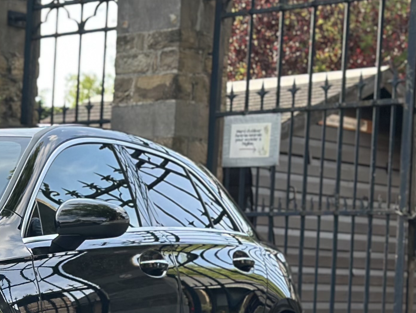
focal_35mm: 138
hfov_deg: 13.6
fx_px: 1659
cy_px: 253
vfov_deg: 10.7
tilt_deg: +1.6
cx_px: -160
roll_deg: -3.1
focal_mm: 6.86
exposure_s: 1/1019
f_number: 1.78
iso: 80
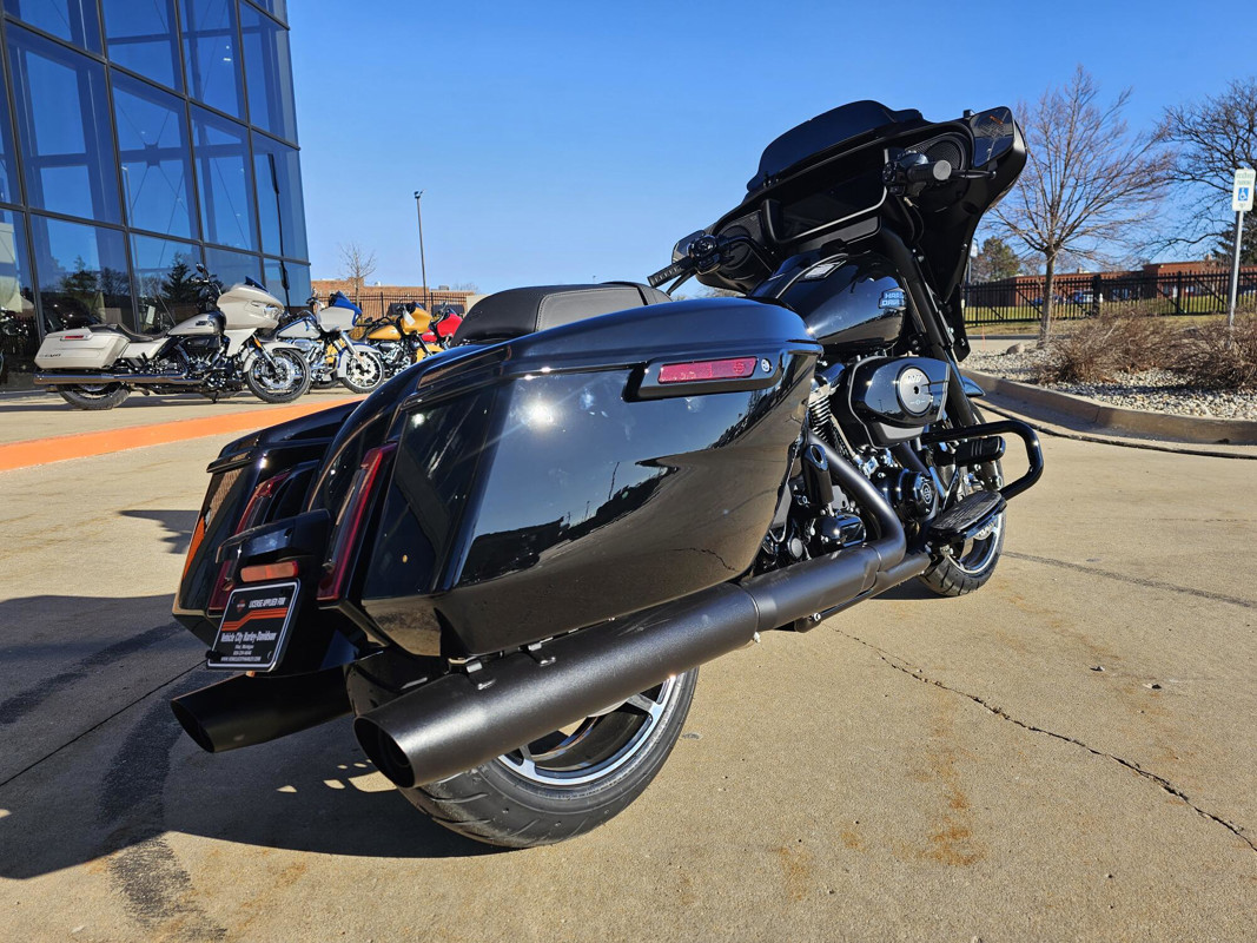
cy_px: 472
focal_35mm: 23
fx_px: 835
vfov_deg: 58.9
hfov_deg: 73.9
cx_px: 628
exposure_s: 1/485
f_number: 1.7
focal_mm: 6.3
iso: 10
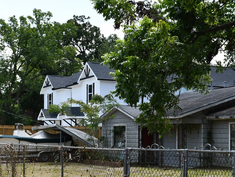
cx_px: 202
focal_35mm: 72
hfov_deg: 26.3
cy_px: 132
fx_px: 489
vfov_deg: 20.3
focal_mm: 28
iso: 400
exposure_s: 1/1000
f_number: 6.3
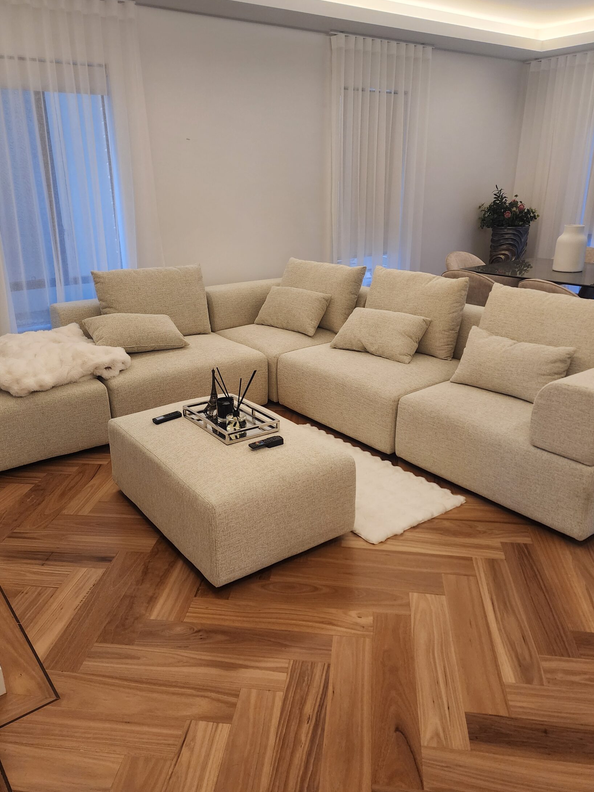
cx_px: 296
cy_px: 399
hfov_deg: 51.4
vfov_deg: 65.3
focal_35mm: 27
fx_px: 618
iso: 250
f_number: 1.8
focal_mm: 6.4
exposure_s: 1/100
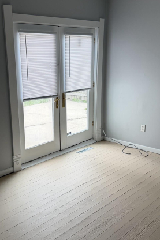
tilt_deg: -15.1
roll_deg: +1.3
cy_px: 121
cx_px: 58
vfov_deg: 48.5
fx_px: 267
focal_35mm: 40
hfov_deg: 33.2
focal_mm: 6.76
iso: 100
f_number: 1.78
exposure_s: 1/361
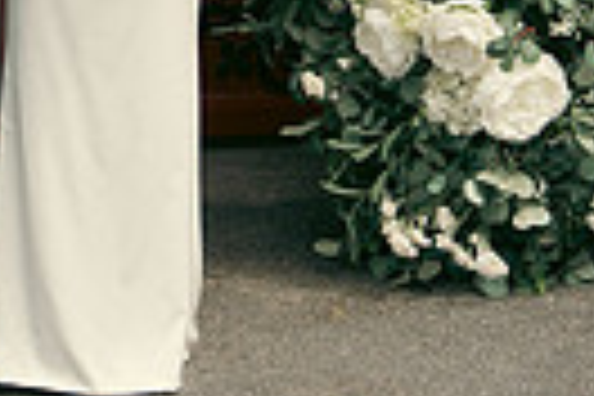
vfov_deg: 8.3
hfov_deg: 12.9
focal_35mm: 158
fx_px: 2607
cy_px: -362
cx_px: 14
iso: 125
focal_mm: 36
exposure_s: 1/640
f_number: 3.5
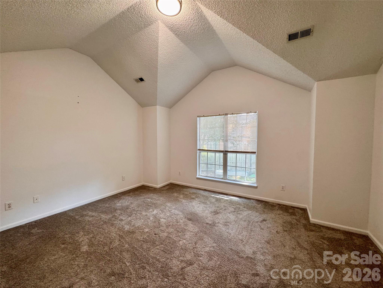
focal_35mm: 14
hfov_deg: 102.1
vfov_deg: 85.7
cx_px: 192
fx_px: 155
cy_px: 144
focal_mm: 2.22
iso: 200
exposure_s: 1/120
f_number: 2.2
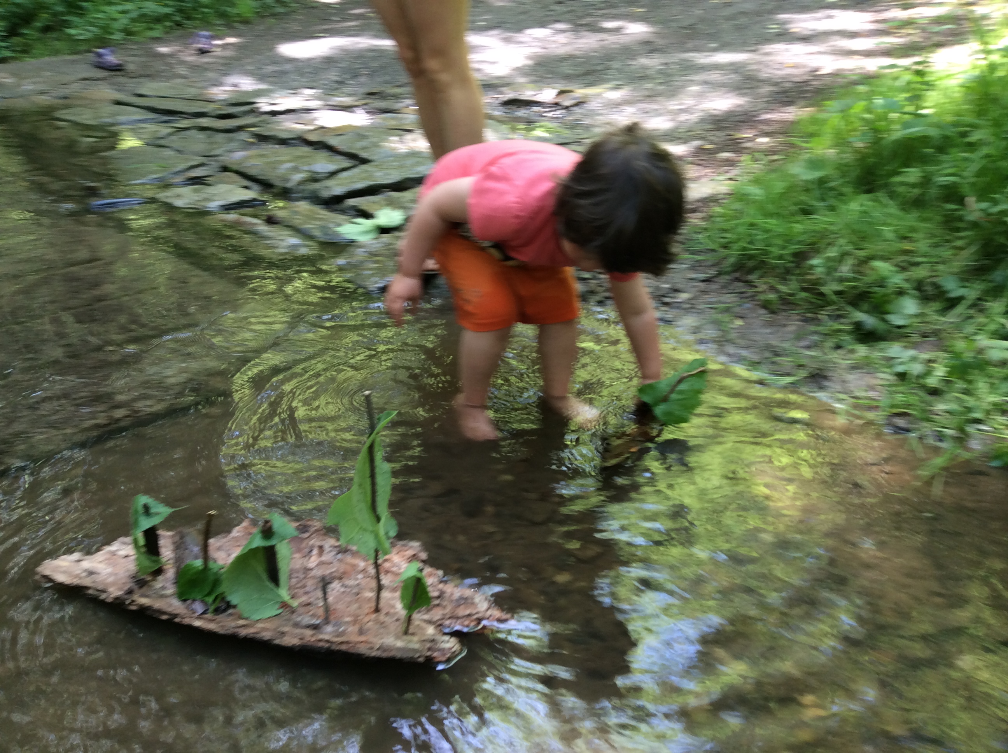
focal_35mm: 33
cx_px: 504
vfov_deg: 42.8
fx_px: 960
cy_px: 376
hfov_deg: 55.4
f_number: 2.4
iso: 40
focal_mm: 3.3
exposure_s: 1/24
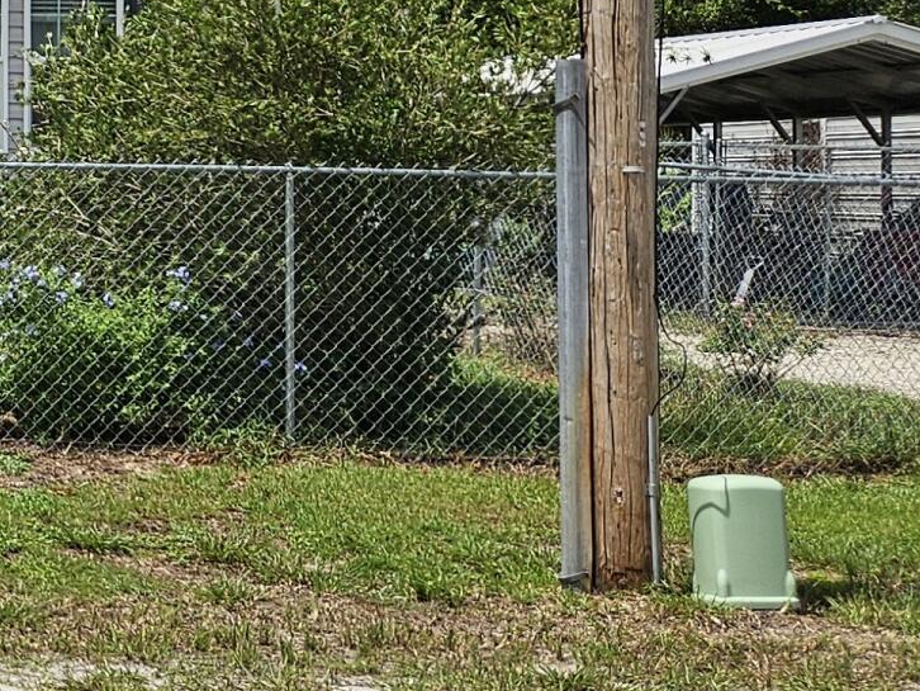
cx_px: -857
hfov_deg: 16.4
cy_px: 109
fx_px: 2526
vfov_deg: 15.4
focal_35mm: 95
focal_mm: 5.4
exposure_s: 1/2490
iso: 25
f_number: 1.8
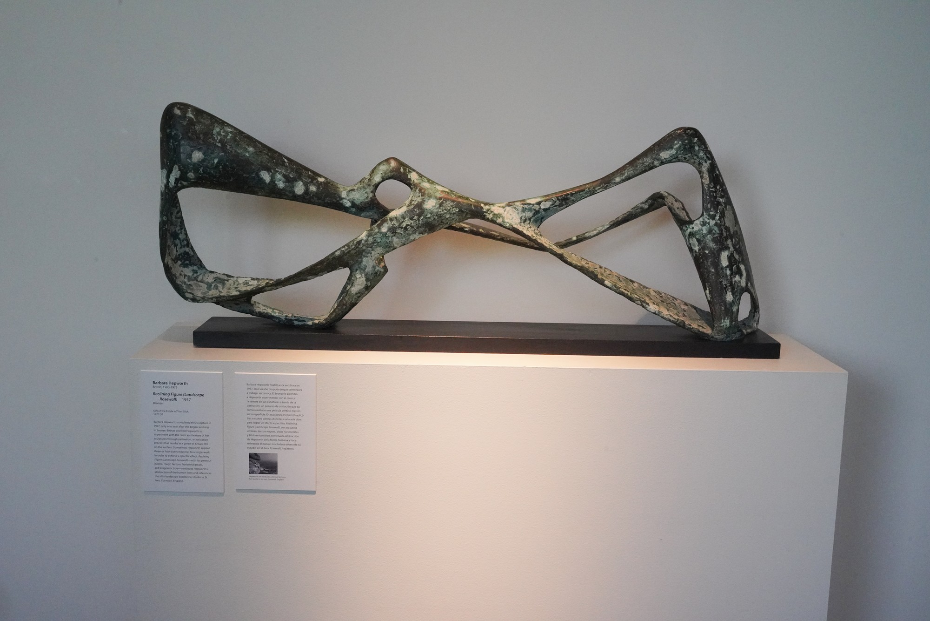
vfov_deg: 32.6
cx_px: 465
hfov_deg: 47.4
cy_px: 310
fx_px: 1059
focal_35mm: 41
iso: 10000
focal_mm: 41
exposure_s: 1/100
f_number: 18
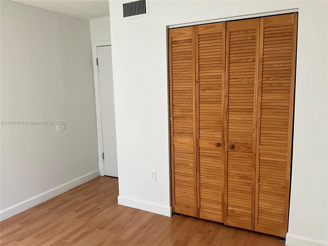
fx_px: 275
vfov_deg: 48.2
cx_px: 164
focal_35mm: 29
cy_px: 123
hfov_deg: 61.7
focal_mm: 3
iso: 64
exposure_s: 1/92
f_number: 1.8
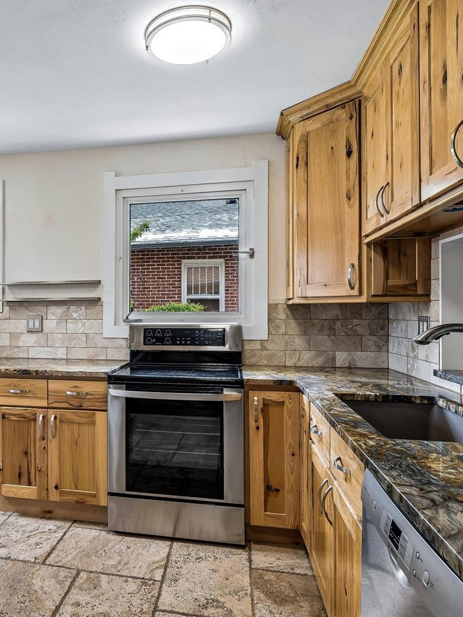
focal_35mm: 25
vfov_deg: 69.4
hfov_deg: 52.7
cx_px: 123
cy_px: 307
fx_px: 446
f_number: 10
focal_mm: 17
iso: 400
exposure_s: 1/60
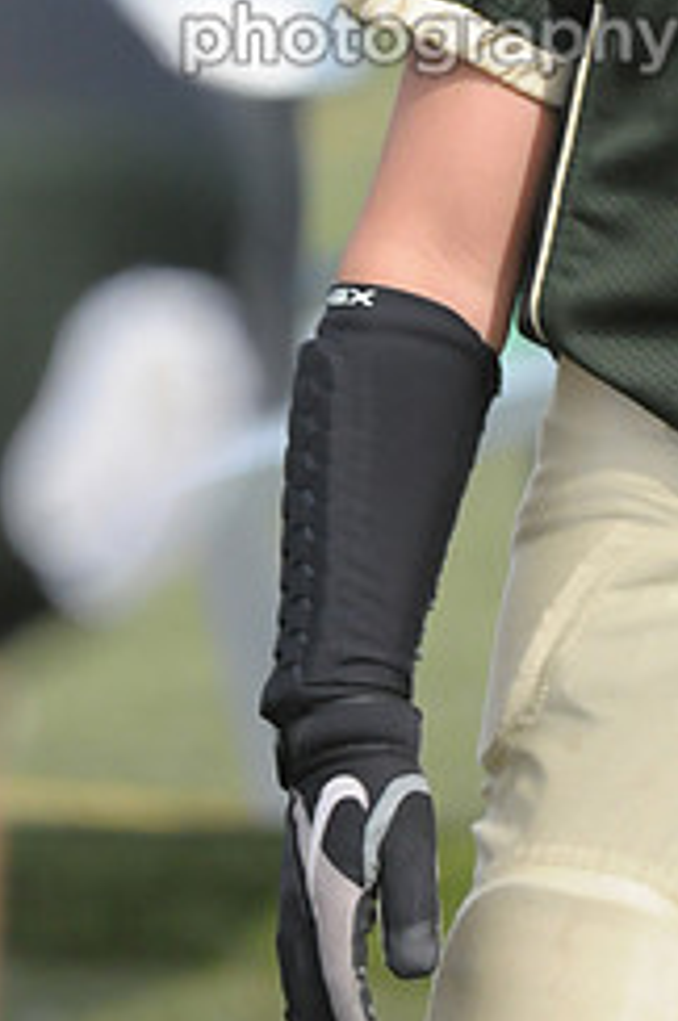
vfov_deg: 2.9
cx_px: 718
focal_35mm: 713
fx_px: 20198
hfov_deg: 1.9
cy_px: -163
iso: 1600
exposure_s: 1/6400
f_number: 4
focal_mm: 200
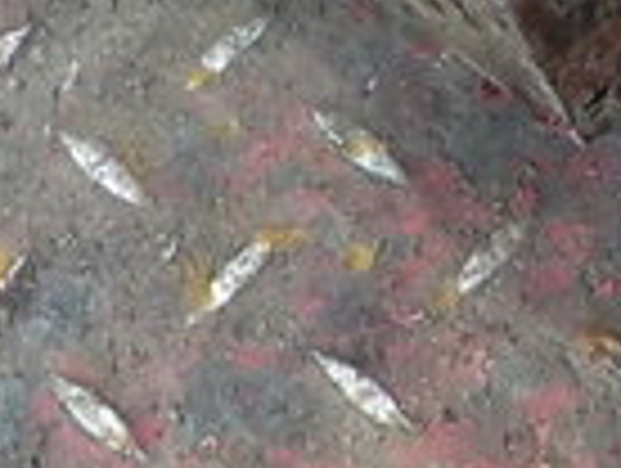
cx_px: 693
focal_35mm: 139
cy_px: -162
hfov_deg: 13.9
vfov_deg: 10.4
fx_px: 2498
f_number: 3.3
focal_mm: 4.1
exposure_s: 1/30
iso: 360
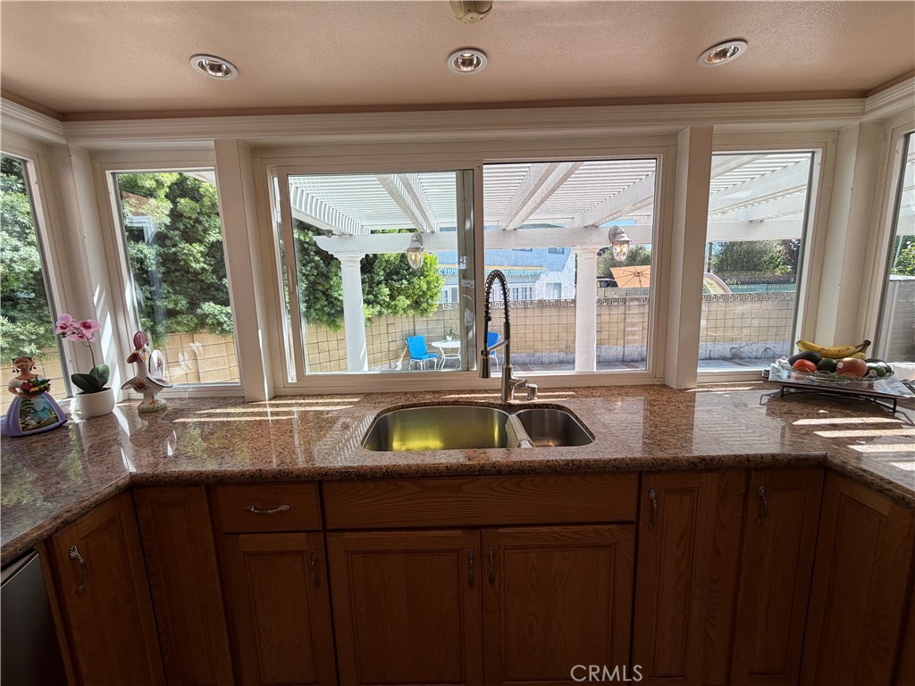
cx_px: 458
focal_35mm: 14
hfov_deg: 102.1
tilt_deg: -9.0
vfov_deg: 85.7
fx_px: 370
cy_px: 343
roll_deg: +2.3
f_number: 2.2
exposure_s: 1/319
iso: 50
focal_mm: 2.22
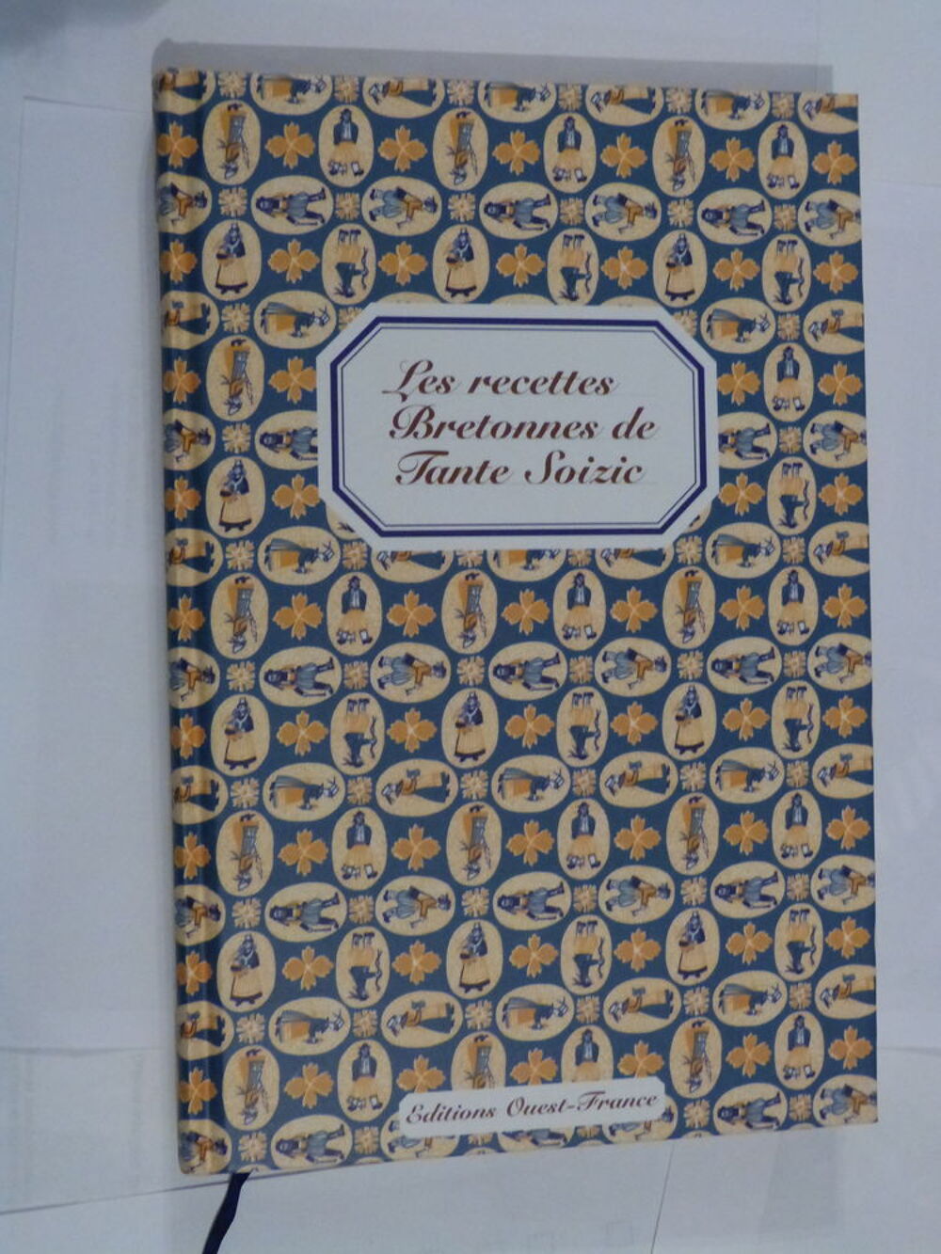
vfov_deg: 42.9
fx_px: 1595
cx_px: 470
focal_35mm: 44
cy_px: 627
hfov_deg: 32.9
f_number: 3.2
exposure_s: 1/15
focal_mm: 7.9
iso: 1000
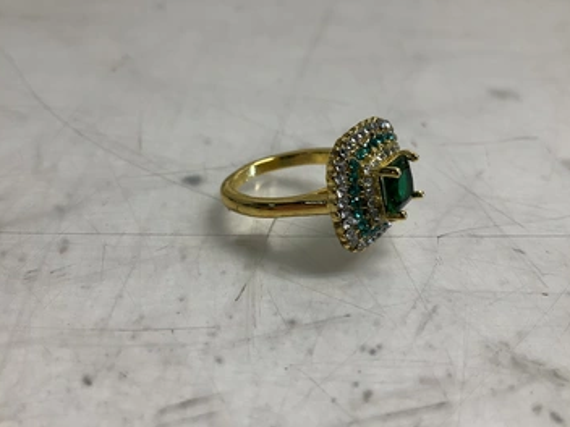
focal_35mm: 33
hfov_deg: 55.3
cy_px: 191
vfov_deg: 42.9
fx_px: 543
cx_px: 277
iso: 50
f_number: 1.8
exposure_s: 1/120
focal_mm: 3
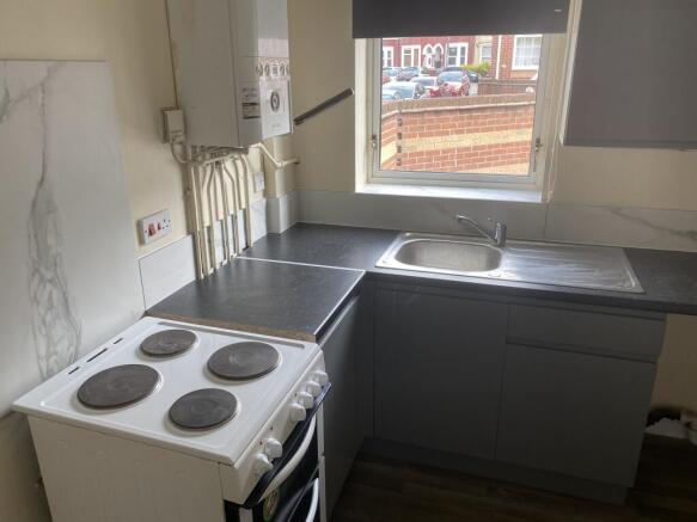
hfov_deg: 67.3
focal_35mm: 26
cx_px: 348
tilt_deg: -20.7
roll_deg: +0.6
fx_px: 523
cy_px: 261
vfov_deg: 53.0
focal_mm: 4.25
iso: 50
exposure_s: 1/121
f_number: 1.8
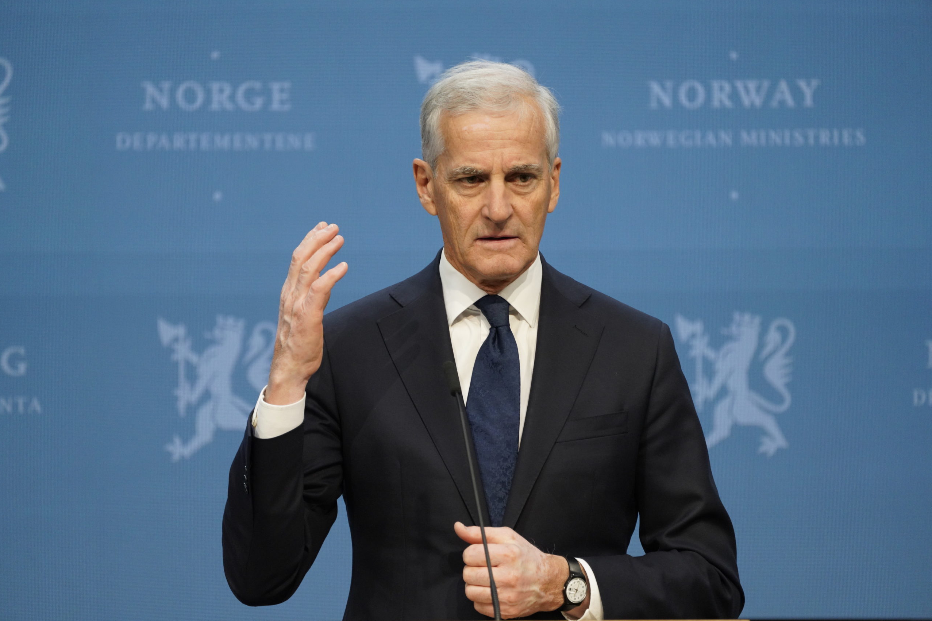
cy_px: 310
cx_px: 465
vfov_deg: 3.5
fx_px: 10302
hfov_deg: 5.2
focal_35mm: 398
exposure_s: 1/250
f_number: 5.6
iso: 2500
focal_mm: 397
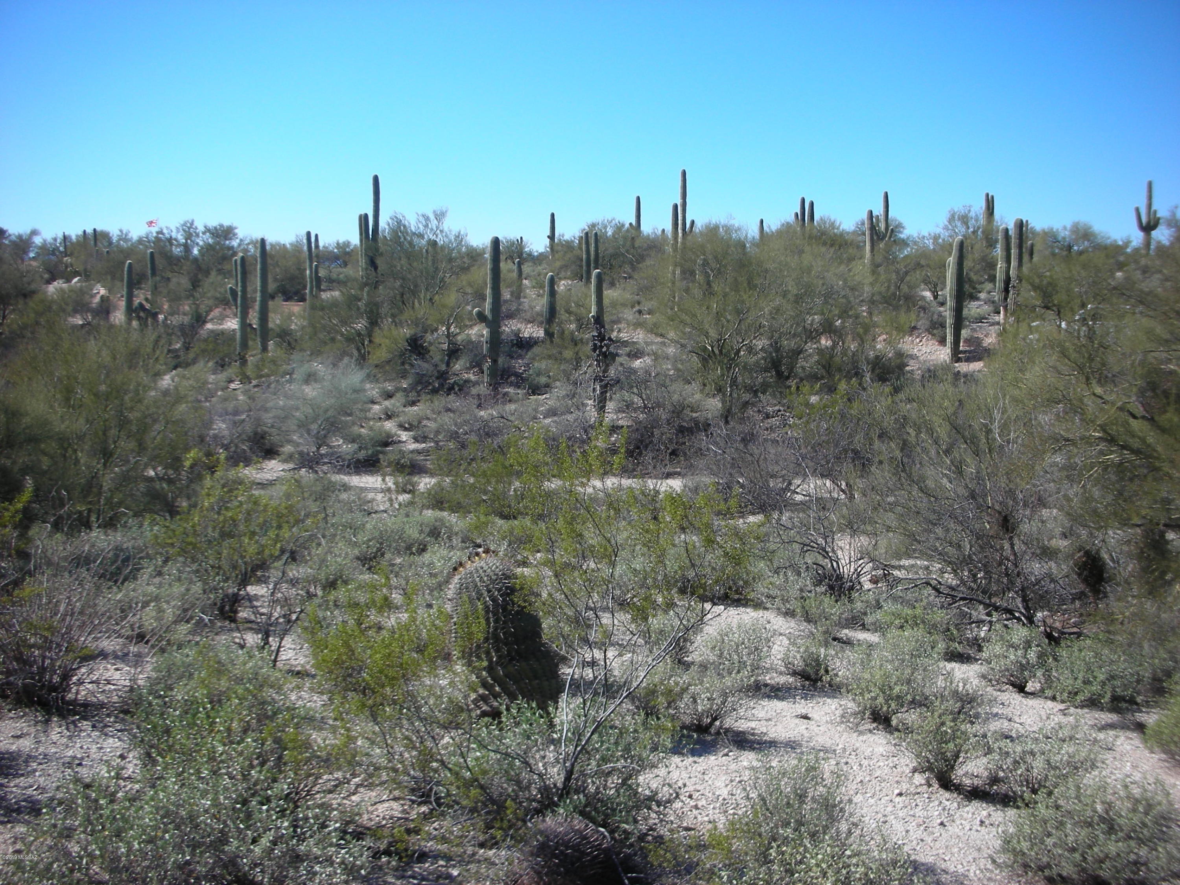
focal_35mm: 35
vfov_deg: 40.7
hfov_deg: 52.6
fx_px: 1193
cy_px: 442
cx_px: 590
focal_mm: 5.8
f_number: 8.5
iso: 50
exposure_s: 1/75.5
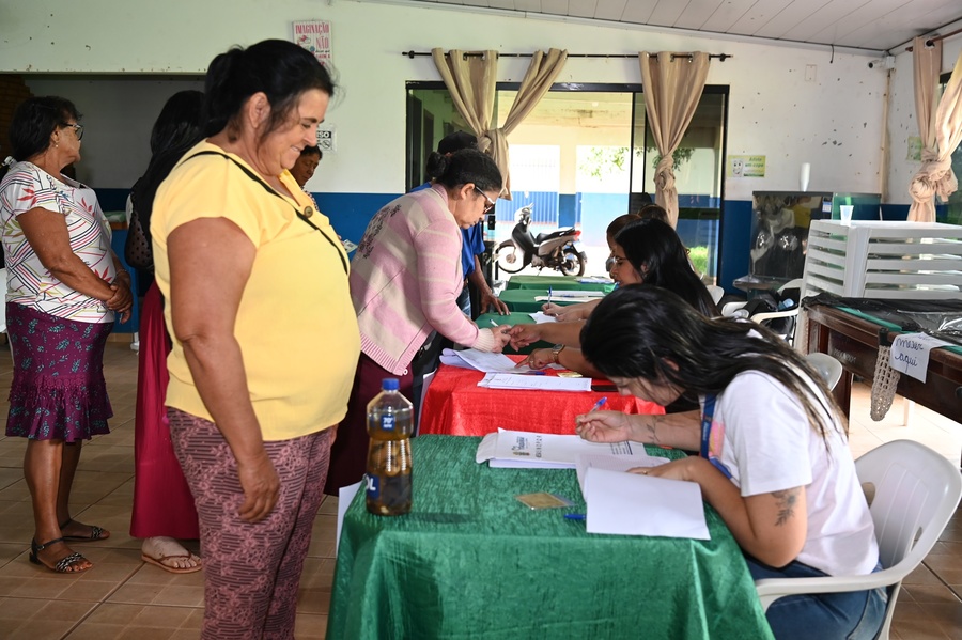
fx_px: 1015
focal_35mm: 38
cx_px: 481
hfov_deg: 50.7
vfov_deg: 35.0
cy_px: 320
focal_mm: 38
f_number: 4
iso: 720
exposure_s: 1/60
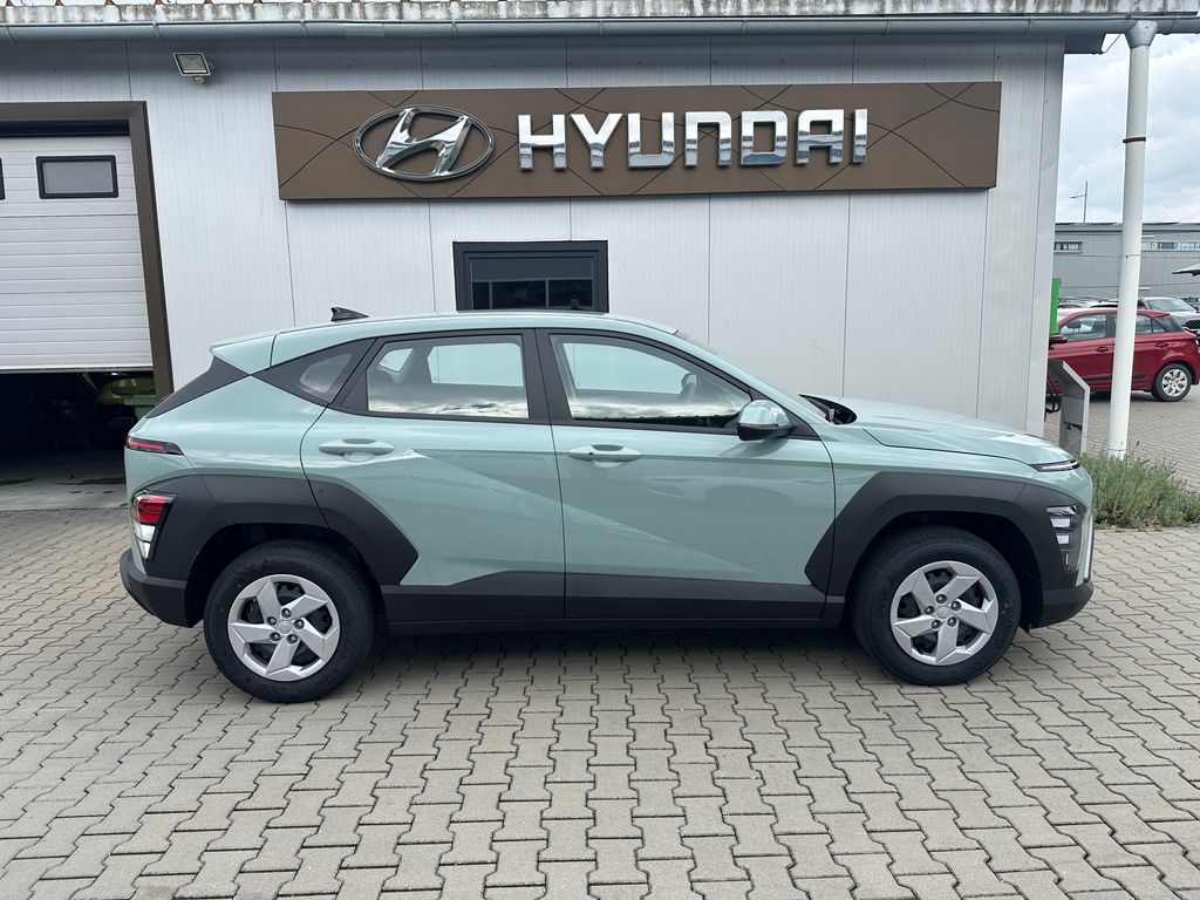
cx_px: 600
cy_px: 450
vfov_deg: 56.8
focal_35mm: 24
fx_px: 832
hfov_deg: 71.6
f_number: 1.78
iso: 80
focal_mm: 6.86
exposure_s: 1/2110
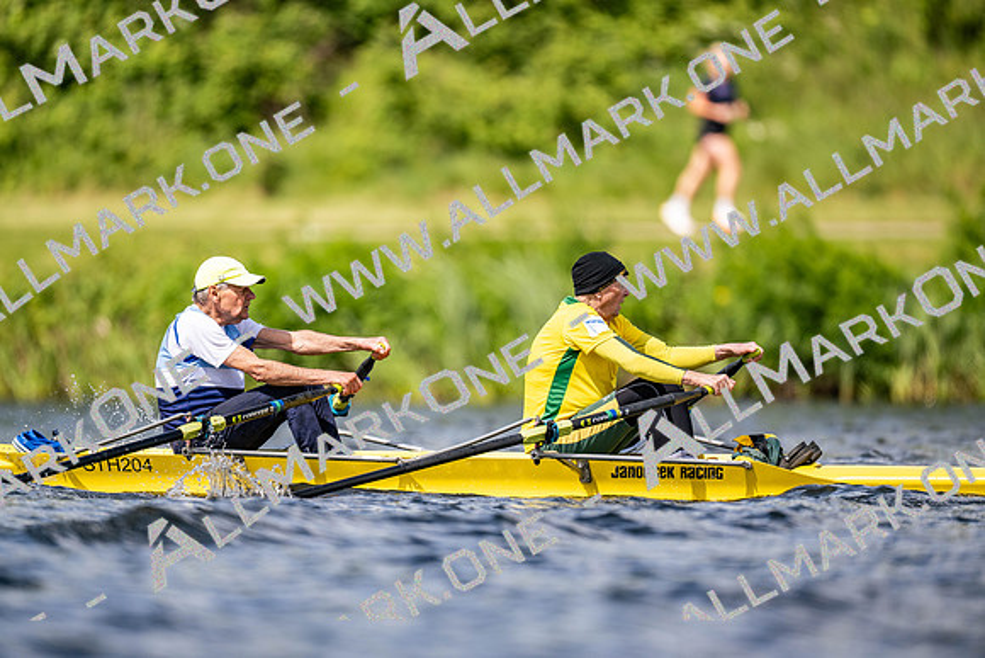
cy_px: 329
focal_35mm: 600
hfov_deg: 3.4
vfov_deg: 2.3
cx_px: 492
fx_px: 16420
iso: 320
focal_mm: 600
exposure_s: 1/2500
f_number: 4
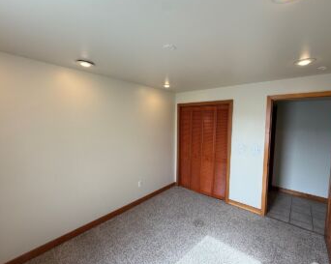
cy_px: 133
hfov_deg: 93.0
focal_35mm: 16
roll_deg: -1.2
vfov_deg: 80.3
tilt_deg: -4.9
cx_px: 177
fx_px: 157
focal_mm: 2.22
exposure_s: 1/120
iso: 64
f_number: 2.2
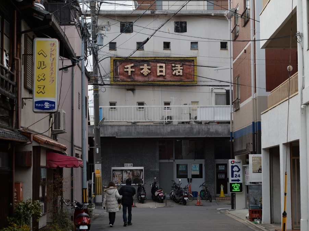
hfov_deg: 21.1
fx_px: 830
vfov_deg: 15.9
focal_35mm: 93
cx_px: 175
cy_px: 116
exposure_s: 1/100
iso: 220
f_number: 5.6
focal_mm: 85
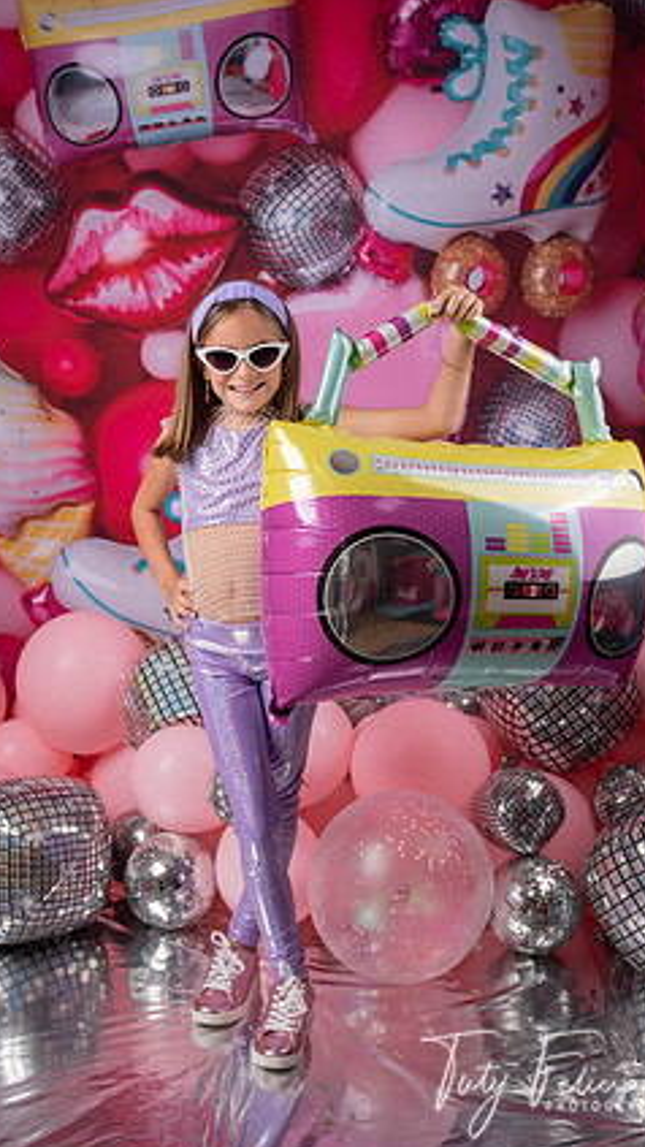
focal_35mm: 39
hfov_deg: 30.4
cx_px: 306
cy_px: 559
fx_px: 1186
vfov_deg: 51.6
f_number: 4
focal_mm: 35
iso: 64
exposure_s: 1/100
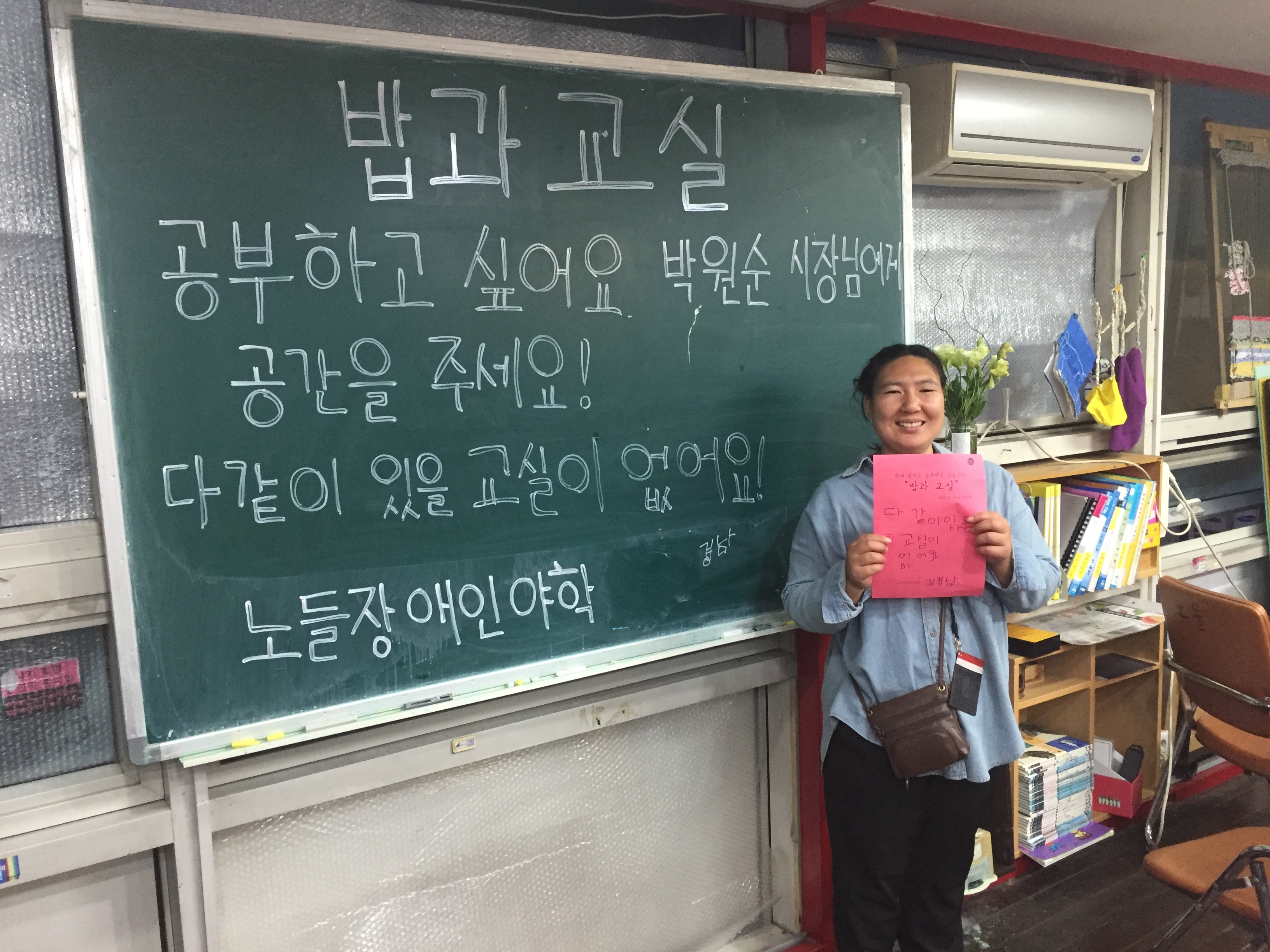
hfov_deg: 61.7
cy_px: 476
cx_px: 635
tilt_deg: -7.9
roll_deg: +2.1
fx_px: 1064
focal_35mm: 29
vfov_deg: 48.2
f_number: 2.2
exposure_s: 1/30
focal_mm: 4.15
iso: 160
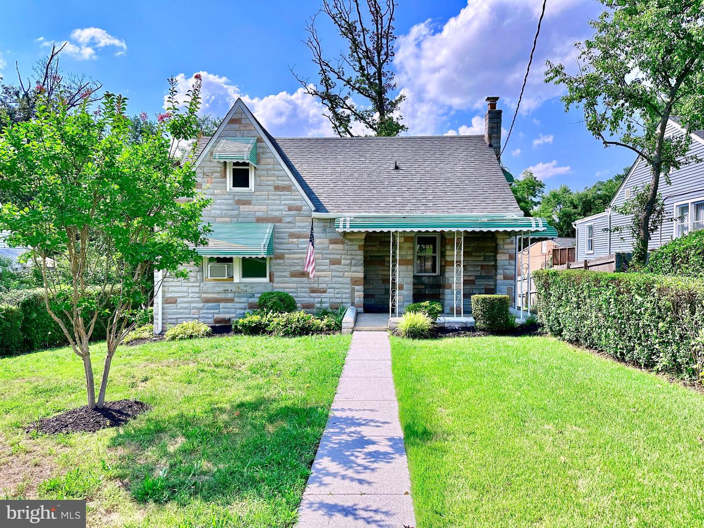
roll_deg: -0.3
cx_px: 352
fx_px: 488
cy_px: 264
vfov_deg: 56.8
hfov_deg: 71.6
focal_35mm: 24
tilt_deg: +1.7
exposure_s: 1/3597
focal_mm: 6.86
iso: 80
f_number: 1.78
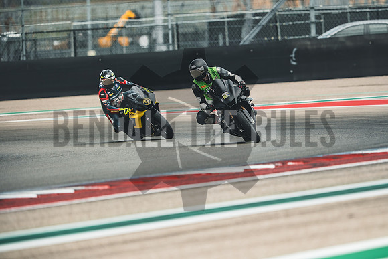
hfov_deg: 4.9
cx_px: 194
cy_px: 130
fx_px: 4528
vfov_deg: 3.3
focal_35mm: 420
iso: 320
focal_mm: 280
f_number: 2.8
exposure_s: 1/1250
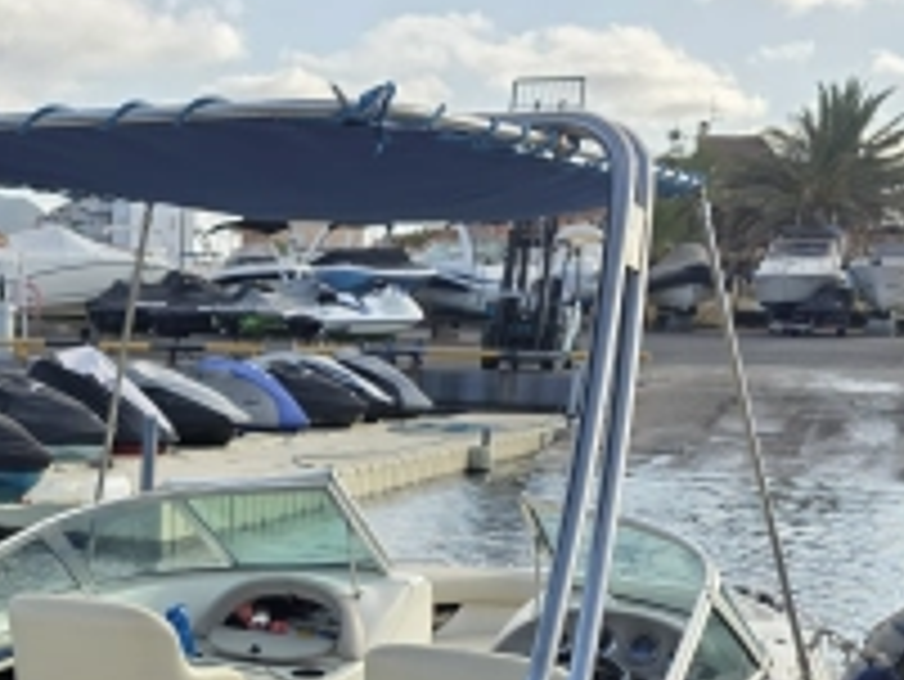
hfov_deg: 28.7
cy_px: 903
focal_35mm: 63
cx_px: -13
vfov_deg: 21.0
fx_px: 1646
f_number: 1.7
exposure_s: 1/3034
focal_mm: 6.3
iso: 80
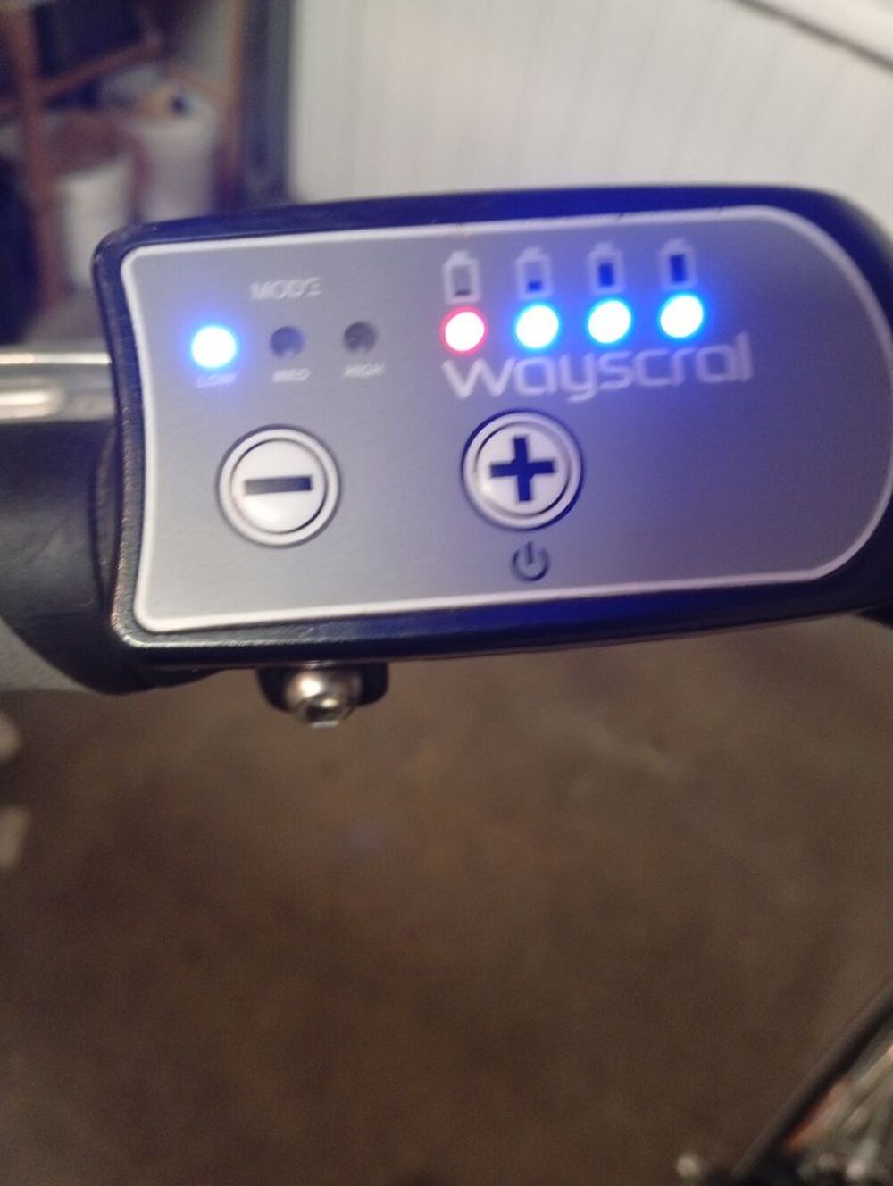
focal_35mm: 27
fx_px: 926
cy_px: 593
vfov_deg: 65.2
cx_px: 446
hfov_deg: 51.5
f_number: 1.8
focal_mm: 3.98
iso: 1565
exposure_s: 1/20
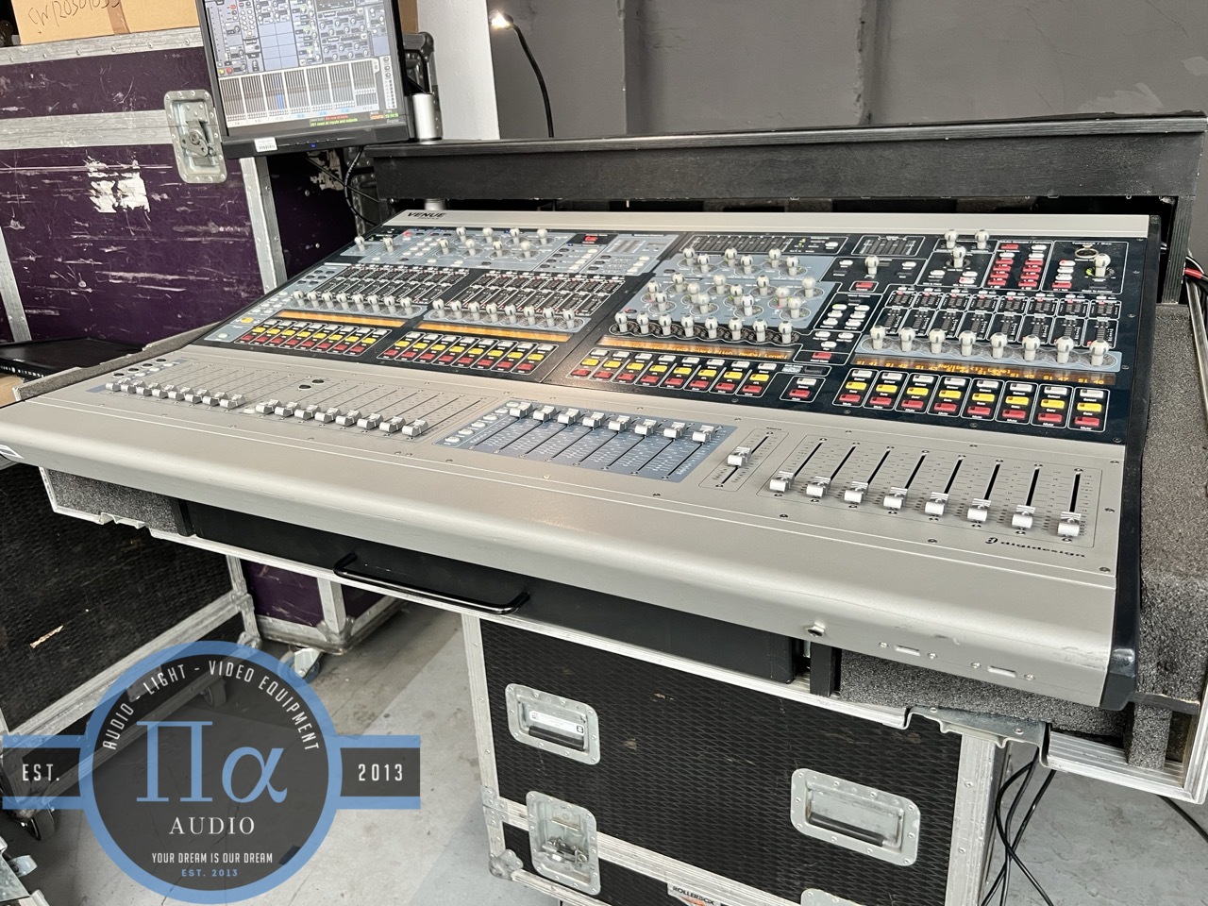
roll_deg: +3.5
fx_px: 907
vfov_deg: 53.1
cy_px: 453
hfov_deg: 67.3
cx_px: 604
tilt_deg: -21.6
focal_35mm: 26
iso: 125
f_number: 1.5
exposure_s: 1/60
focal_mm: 5.7
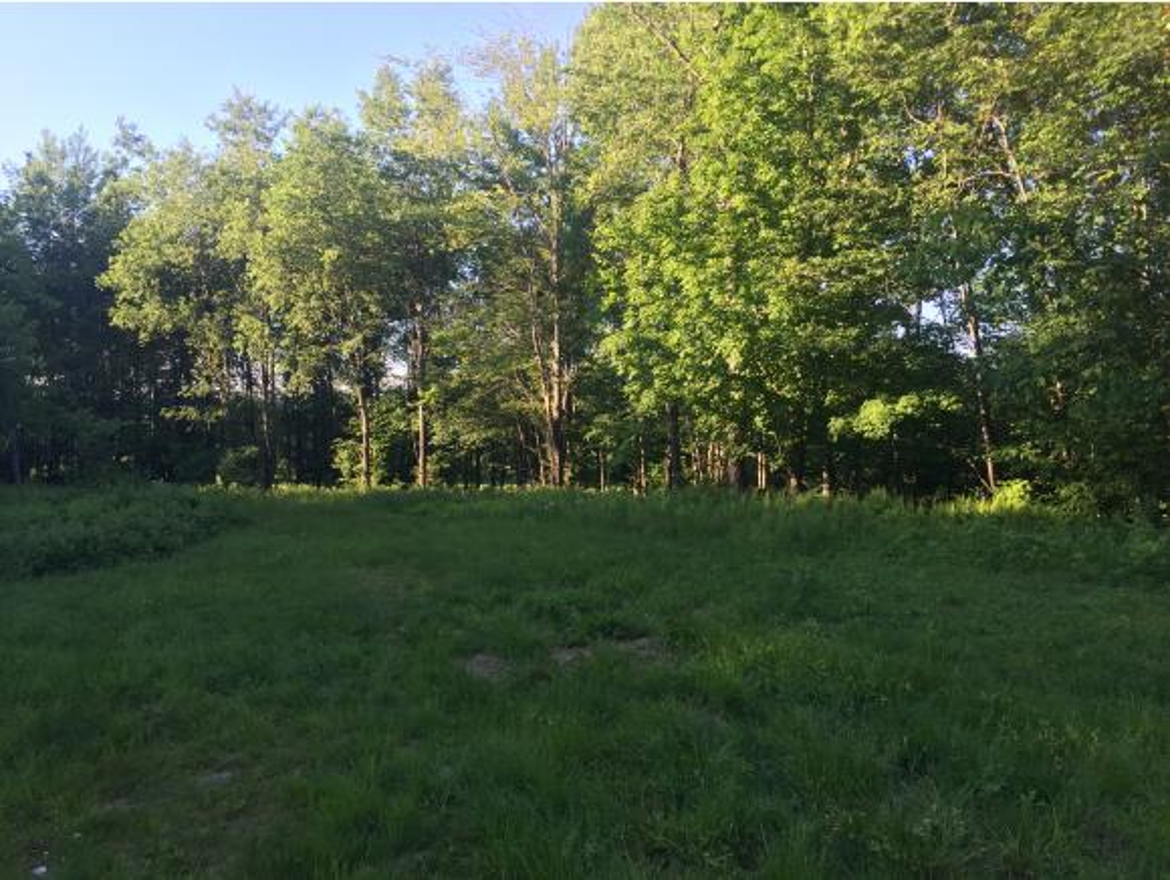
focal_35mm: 29
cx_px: 585
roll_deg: -2.1
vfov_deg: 48.3
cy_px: 440
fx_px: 981
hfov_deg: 61.6
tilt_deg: +0.3
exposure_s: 1/192
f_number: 2.2
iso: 32
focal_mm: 4.15
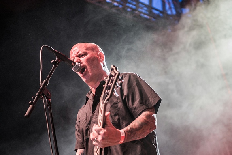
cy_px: 91
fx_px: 567
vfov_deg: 15.5
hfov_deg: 23.1
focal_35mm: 88
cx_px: 139
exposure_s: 1/100
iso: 640
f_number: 2.8
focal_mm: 70
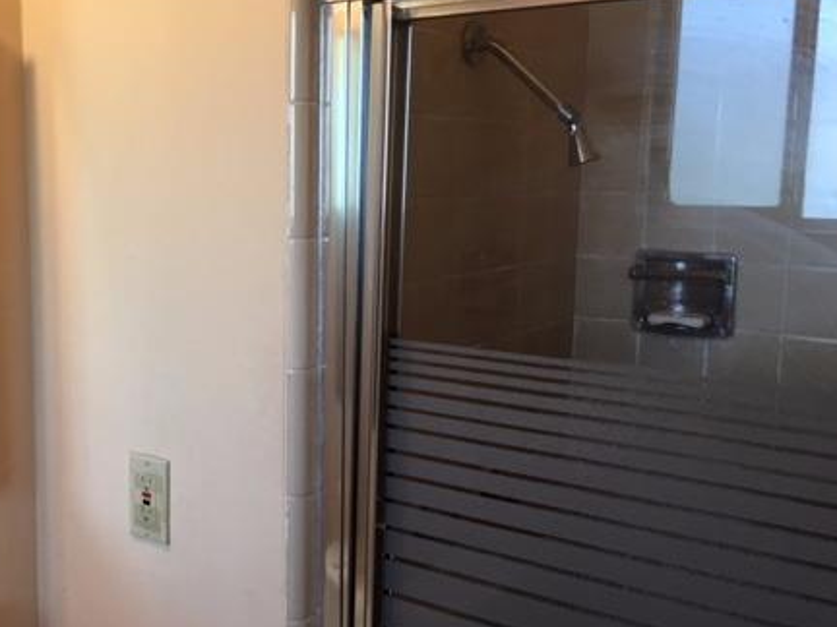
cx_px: 248
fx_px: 1040
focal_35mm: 43
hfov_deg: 42.9
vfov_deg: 33.6
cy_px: 321
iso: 32
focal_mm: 4.15
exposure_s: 1/30
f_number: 2.2
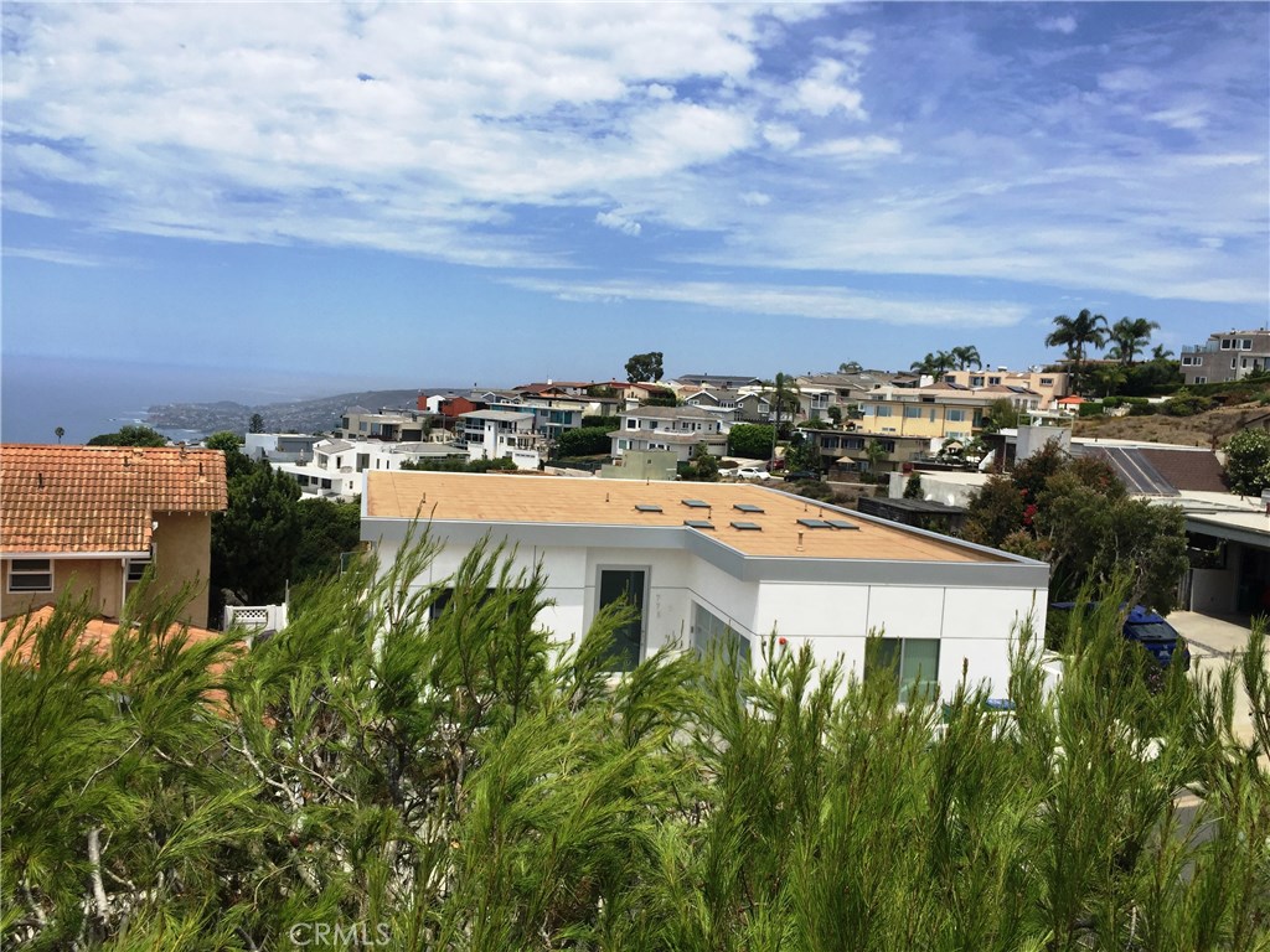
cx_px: 635
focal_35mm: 29
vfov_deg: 48.2
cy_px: 476
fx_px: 1064
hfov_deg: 61.7
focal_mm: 4.15
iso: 32
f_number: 2.2
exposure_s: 1/3597
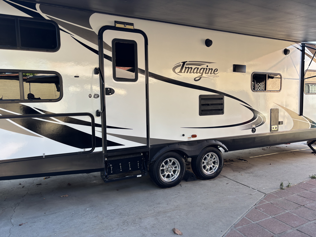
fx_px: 237
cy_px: 118
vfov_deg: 53.1
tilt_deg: -5.6
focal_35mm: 26
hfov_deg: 67.3
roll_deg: -0.8
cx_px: 158
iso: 32
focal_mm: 5.96
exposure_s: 1/132
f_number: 1.6
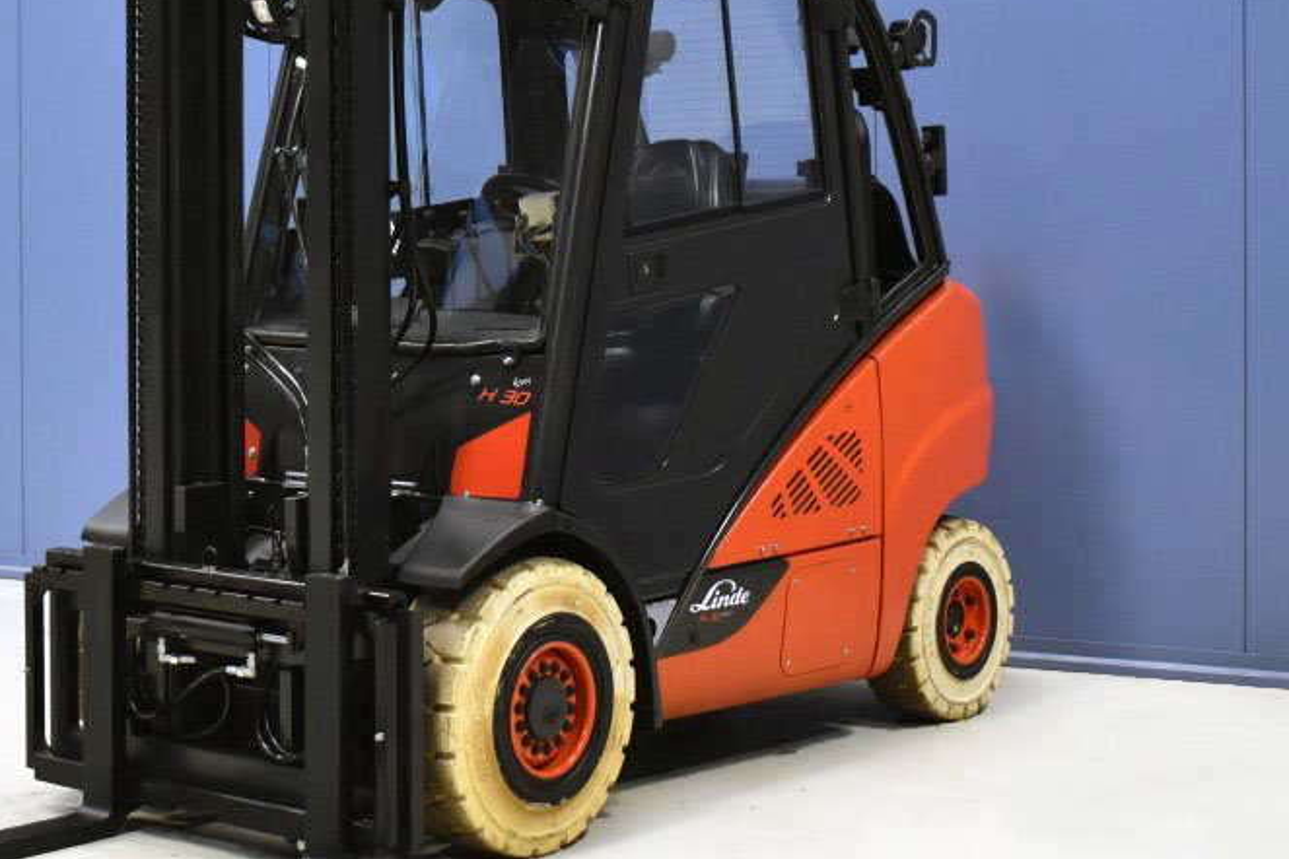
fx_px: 2431
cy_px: 268
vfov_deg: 20.0
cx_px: 435
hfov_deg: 29.5
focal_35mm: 68
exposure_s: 1/125
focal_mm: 25
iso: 1600
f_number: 4
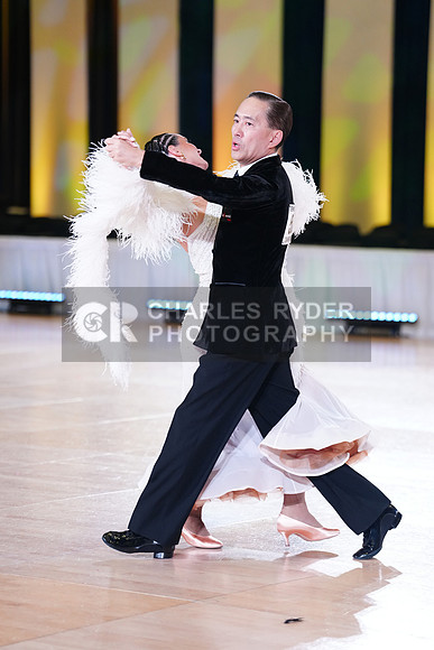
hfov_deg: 10.2
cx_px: 217
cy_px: 325
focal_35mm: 134
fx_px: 2422
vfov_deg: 15.3
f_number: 2.8
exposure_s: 1/400
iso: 2000
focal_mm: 134
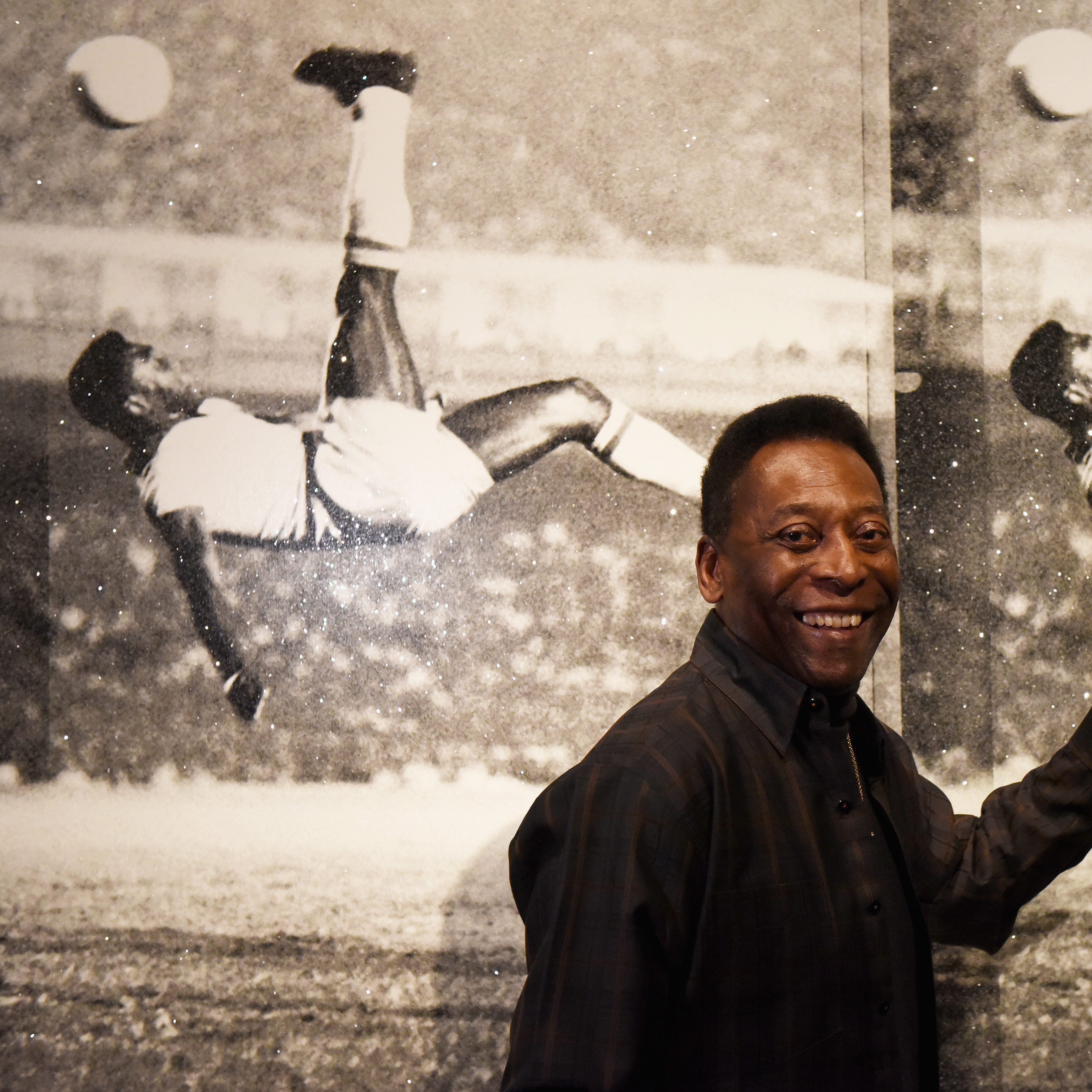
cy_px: 552
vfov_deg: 29.6
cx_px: 786
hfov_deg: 29.2
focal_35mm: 58
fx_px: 2070
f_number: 4.5
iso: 2500
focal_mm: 45
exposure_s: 1/250
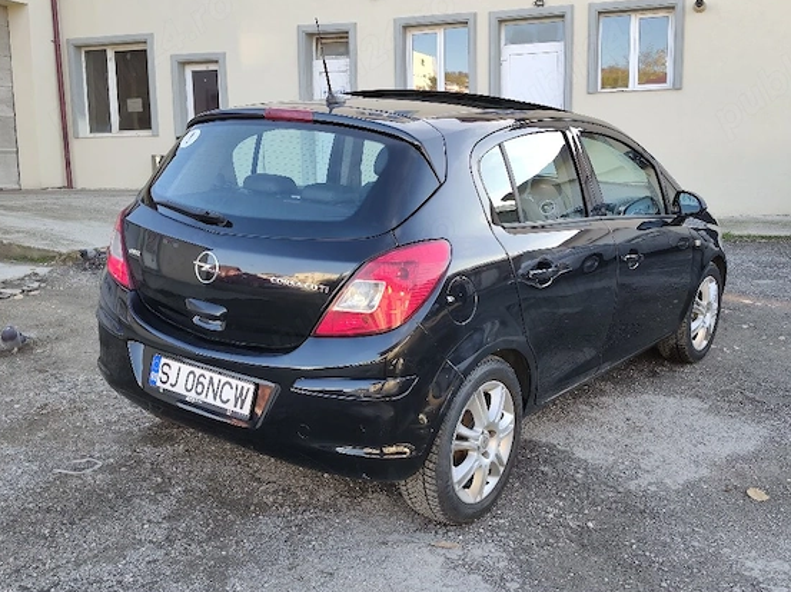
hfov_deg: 49.0
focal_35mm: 38
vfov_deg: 37.7
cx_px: 419
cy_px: 292
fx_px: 868
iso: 80
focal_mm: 6.07
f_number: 1.7
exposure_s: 1/100
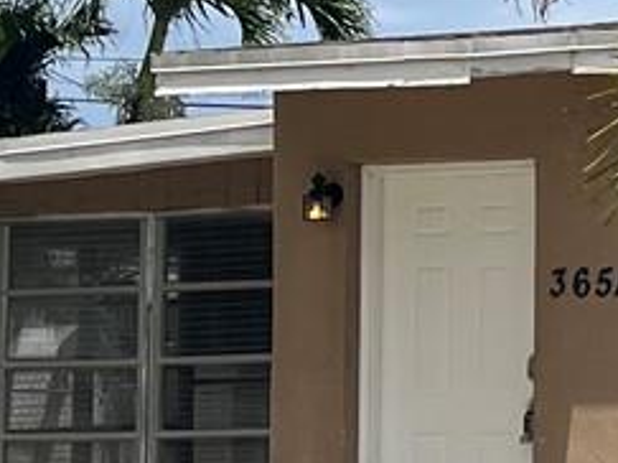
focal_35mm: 171
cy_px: 84
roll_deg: +0.9
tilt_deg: +4.8
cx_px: 1096
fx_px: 3051
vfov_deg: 8.7
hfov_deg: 10.9
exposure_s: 1/5882
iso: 50
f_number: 1.5
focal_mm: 5.7
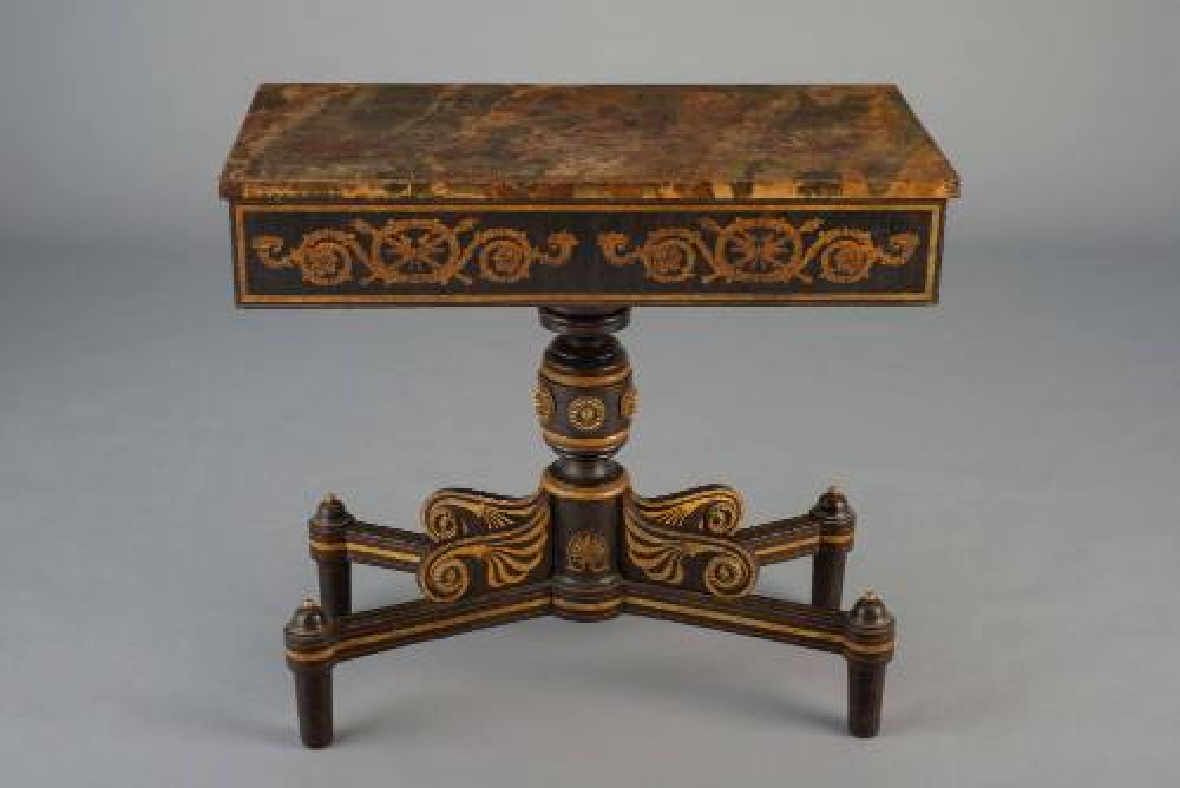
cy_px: 394
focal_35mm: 60
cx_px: 590
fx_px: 1968
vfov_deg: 22.7
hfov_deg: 33.4
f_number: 11
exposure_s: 1/160
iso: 100
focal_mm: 60
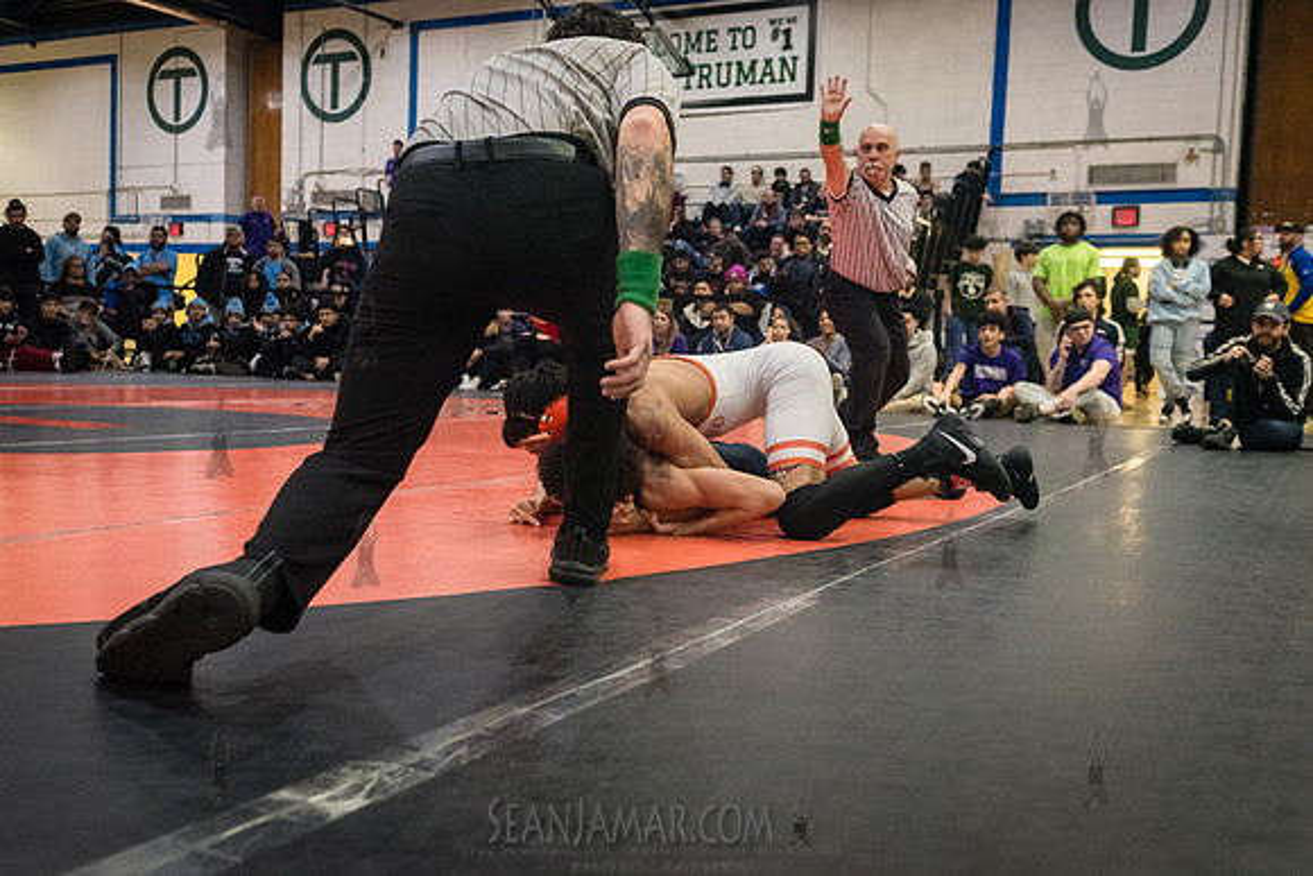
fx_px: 1277
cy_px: 438
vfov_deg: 37.9
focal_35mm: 35
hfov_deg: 54.4
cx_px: 656
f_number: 4
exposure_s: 1/400
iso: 8000
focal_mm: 35
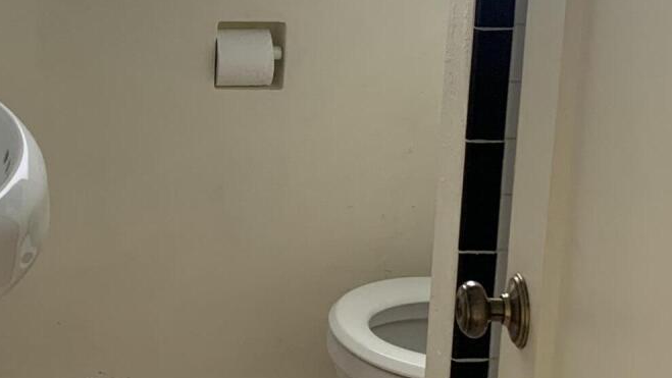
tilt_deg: -10.4
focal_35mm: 86
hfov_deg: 24.2
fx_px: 1533
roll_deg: -2.2
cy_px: -145
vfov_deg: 13.4
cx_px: 90
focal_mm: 4.25
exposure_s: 1/92
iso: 100
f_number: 1.8
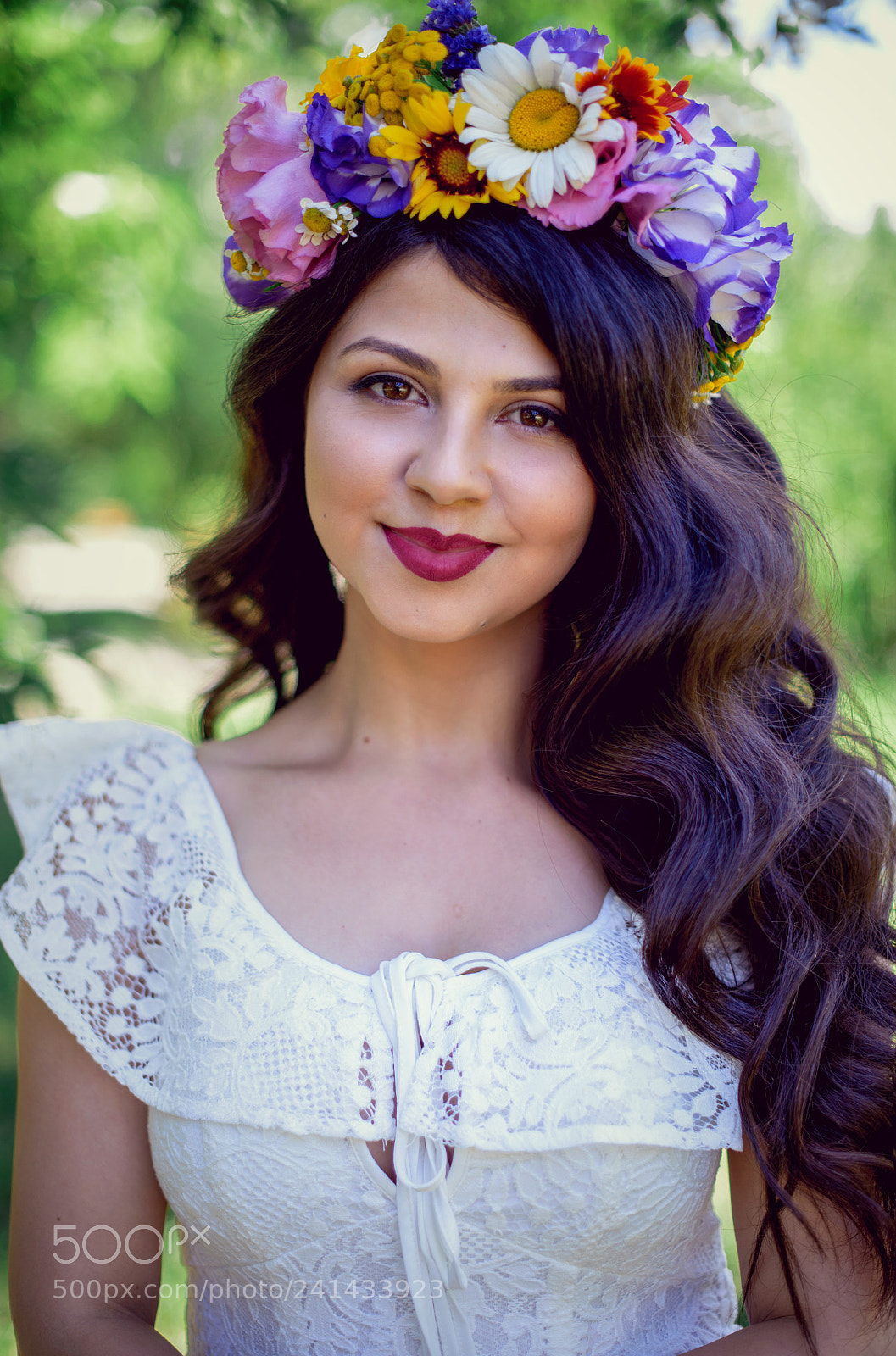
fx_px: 1878
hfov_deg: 26.8
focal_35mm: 50
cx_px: 448
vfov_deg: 39.7
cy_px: 678
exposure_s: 1/640
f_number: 1.8
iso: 125
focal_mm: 50
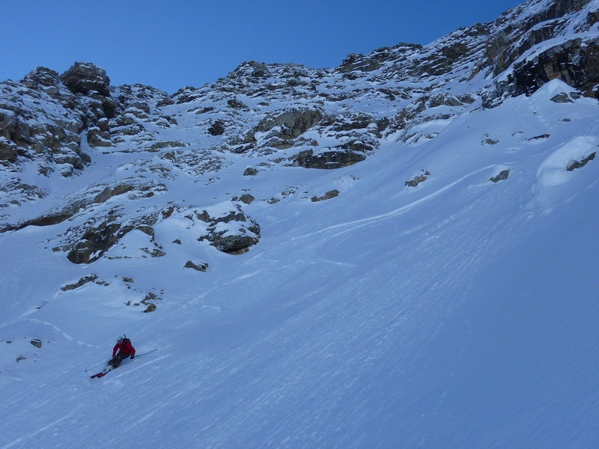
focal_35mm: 40
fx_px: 692
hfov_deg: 46.8
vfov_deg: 36.0
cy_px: 224
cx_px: 300
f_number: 4
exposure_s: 1/800
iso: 80
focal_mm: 7.2
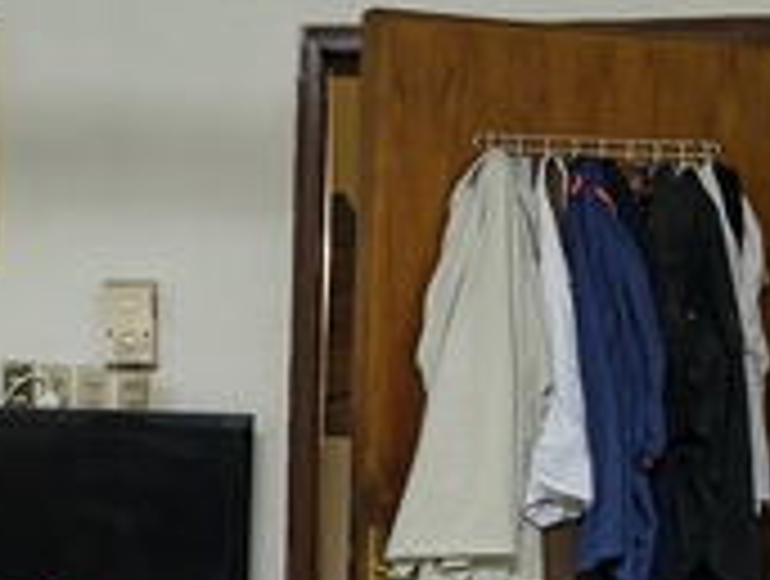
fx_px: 1427
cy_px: 551
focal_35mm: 64
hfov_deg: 29.8
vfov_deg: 22.3
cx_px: 205
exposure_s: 1/30
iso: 1812
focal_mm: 5.56
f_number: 1.8
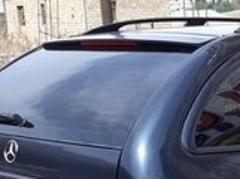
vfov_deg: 12.9
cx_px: 323
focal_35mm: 111
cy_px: 220
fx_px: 768
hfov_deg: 16.6
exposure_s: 1/887
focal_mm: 3.71
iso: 40
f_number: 1.7
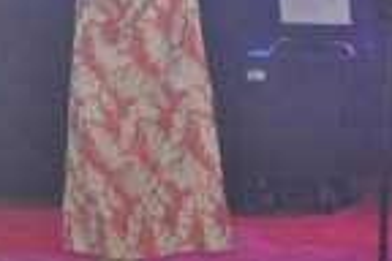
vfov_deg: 6.6
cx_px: 30
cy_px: 33
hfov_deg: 9.8
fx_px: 2265
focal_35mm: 208
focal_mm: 50
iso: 800
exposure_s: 1/60
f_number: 5
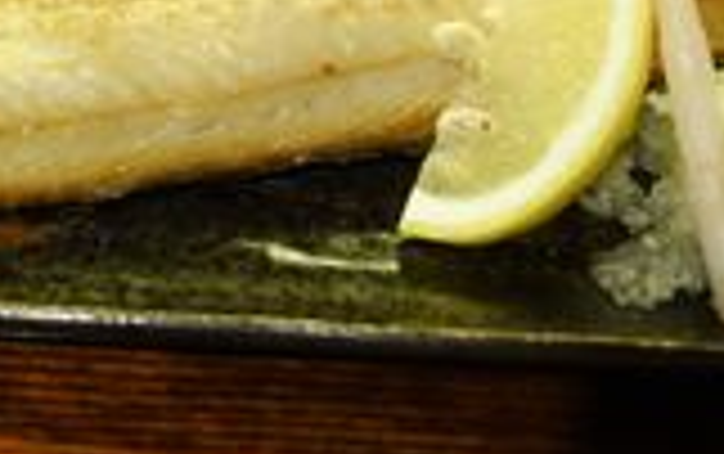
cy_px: 11
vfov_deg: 18.0
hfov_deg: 28.8
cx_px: 274
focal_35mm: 71
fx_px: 1402
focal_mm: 10.4
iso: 640
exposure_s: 1/30
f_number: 1.8
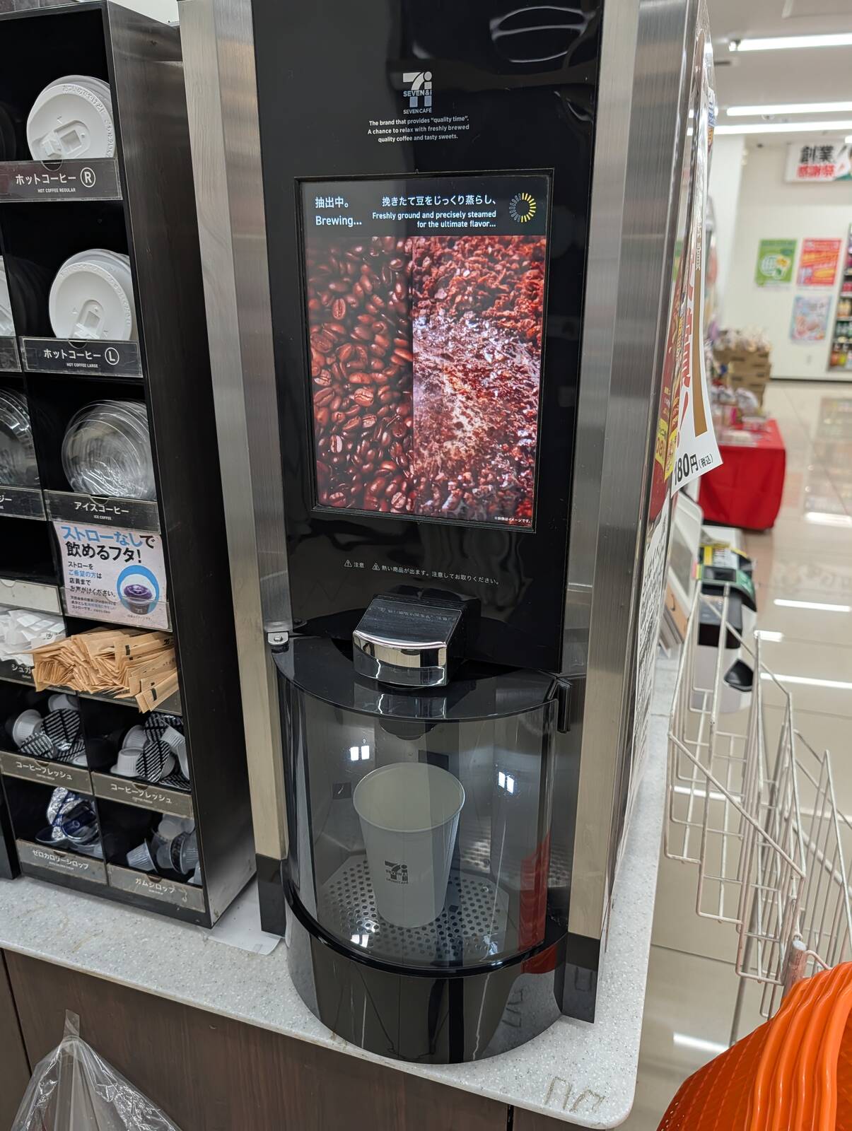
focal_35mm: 24
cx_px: 426
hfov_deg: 56.9
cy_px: 566
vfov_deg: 71.5
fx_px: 786
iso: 294
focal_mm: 6.9
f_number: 1.68
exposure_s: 1/279
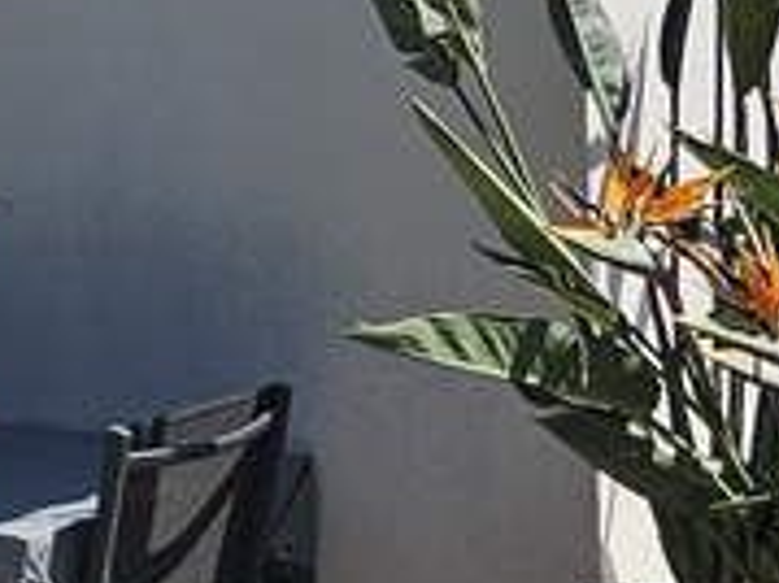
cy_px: 161
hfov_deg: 20.6
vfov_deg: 16.9
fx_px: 1957
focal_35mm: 87
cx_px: -231
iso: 50
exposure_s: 1/2128
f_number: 2.2
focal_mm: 2.2
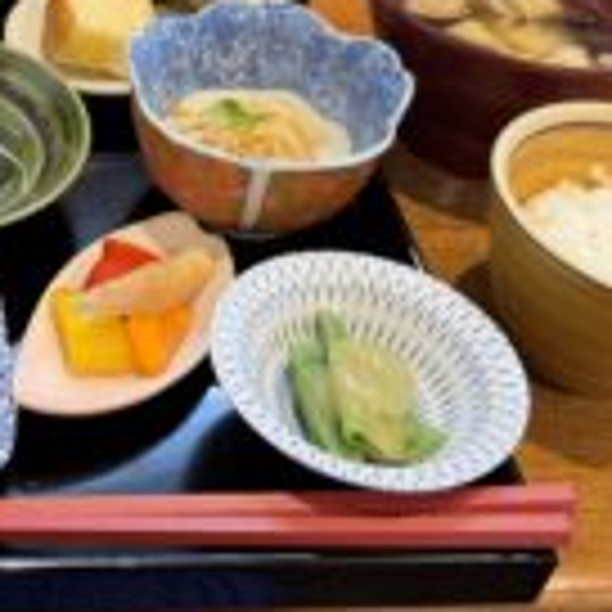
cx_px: 4
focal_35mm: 56
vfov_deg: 29.8
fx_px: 1120
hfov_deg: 28.7
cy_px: 117
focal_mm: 6.76
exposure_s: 1/120
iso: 200
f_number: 1.78
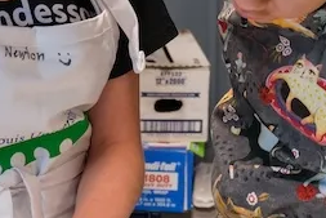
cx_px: 283
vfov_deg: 7.7
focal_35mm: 178
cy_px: 24
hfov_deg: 11.5
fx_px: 1613
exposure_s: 1/40
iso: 500
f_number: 3.6
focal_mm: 30.2
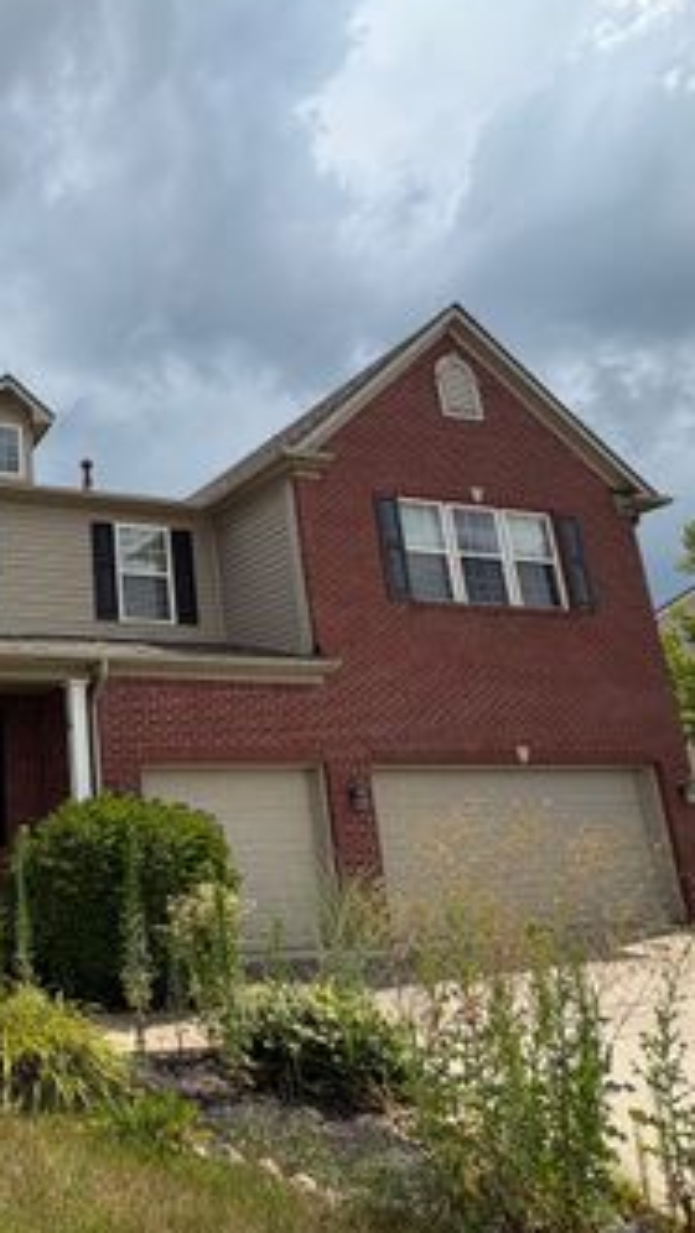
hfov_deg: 41.5
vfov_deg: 78.6
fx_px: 753
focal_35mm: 23
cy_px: 648
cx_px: -33
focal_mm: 2.22
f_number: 2.2
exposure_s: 1/985
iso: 20
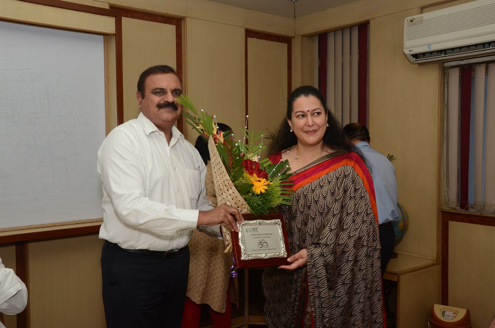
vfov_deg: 35.3
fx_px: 515
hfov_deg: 51.4
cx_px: 248
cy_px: 164
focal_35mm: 38
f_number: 8
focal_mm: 25
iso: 640
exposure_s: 1/160
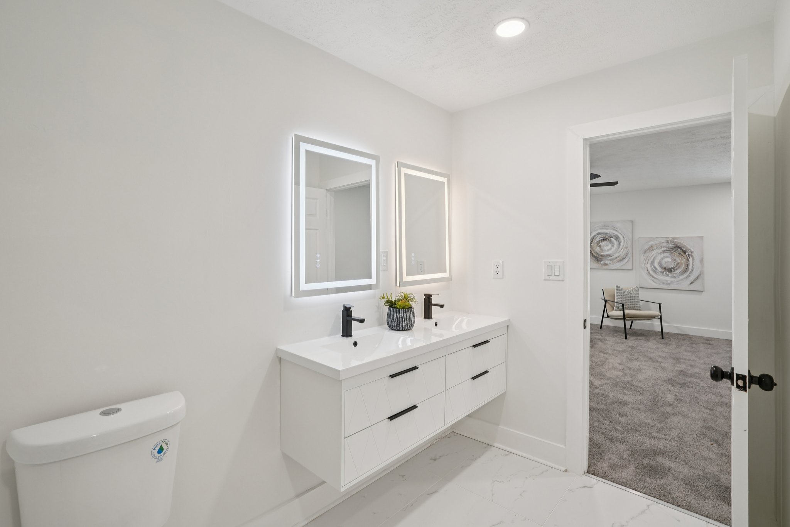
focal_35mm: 16
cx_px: 395
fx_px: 351
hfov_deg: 96.7
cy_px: 264
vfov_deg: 73.7
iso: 400
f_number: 8
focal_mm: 16
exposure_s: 1/20
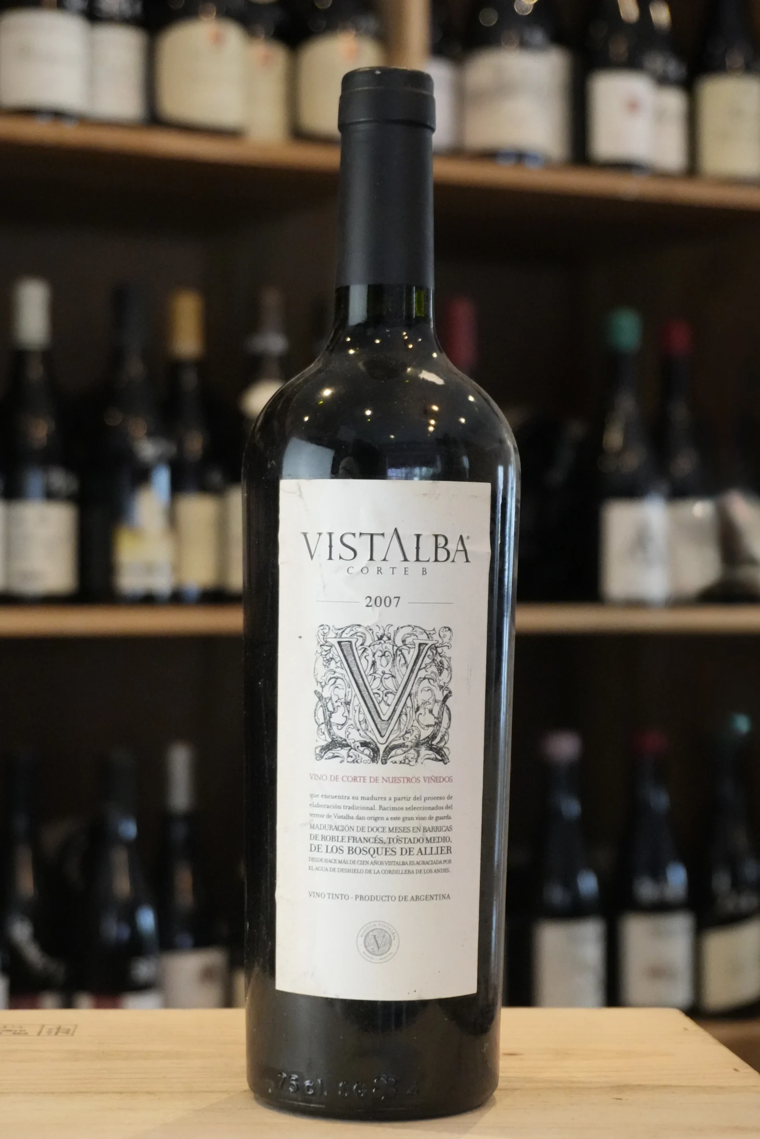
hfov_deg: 21.1
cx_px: 380
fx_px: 2042
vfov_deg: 31.2
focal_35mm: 64
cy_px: 570
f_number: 5.6
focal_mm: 43
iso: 6400
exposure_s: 1/160
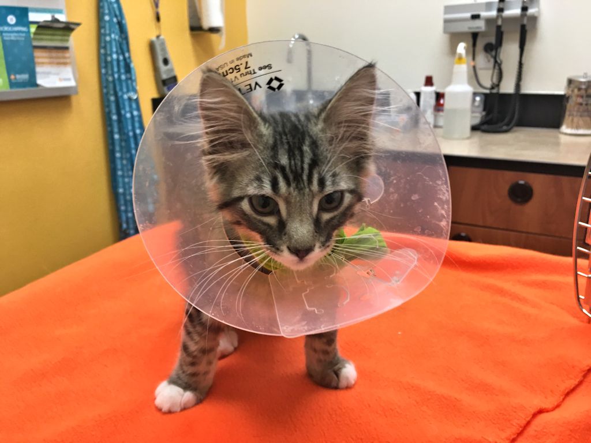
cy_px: 222
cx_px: 296
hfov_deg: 61.7
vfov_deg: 48.2
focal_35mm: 29
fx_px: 495
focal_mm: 4.15
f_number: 2.2
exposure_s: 1/15
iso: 25
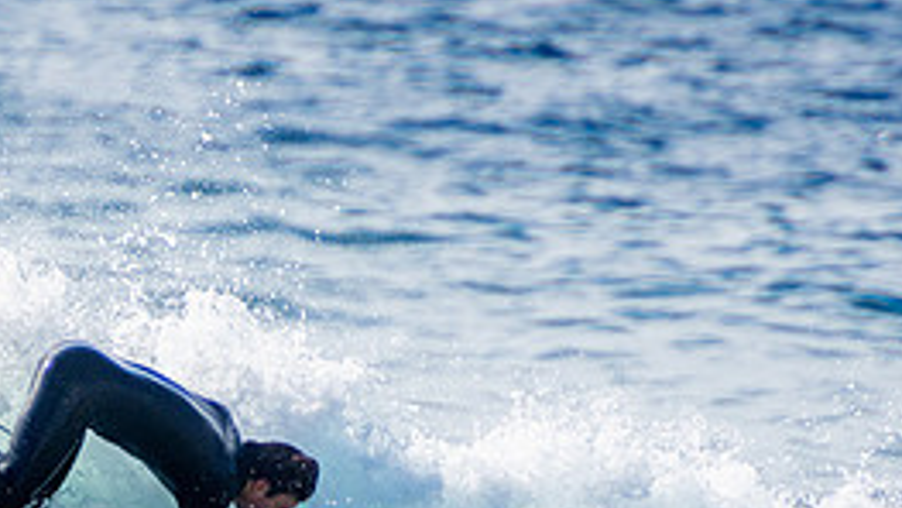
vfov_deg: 0.9
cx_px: 99
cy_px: 585
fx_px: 33105
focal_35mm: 1384
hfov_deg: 1.6
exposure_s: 1/2000
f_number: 5.6
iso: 320
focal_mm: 400
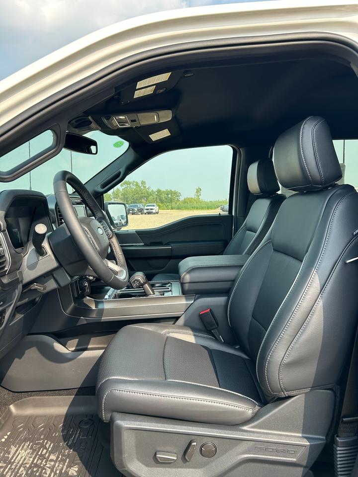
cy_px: 238
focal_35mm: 26
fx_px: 359
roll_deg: +0.8
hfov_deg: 53.1
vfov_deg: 67.3
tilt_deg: -4.8
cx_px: 179
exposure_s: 1/769
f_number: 1.5
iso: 50
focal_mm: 5.7
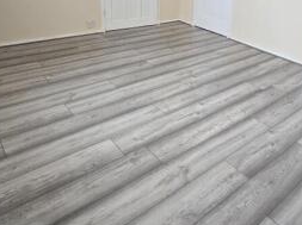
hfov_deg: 57.4
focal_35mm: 30
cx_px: 221
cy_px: 40
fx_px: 261
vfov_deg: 44.1
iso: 64
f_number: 2.2
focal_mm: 2.2
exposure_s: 1/50
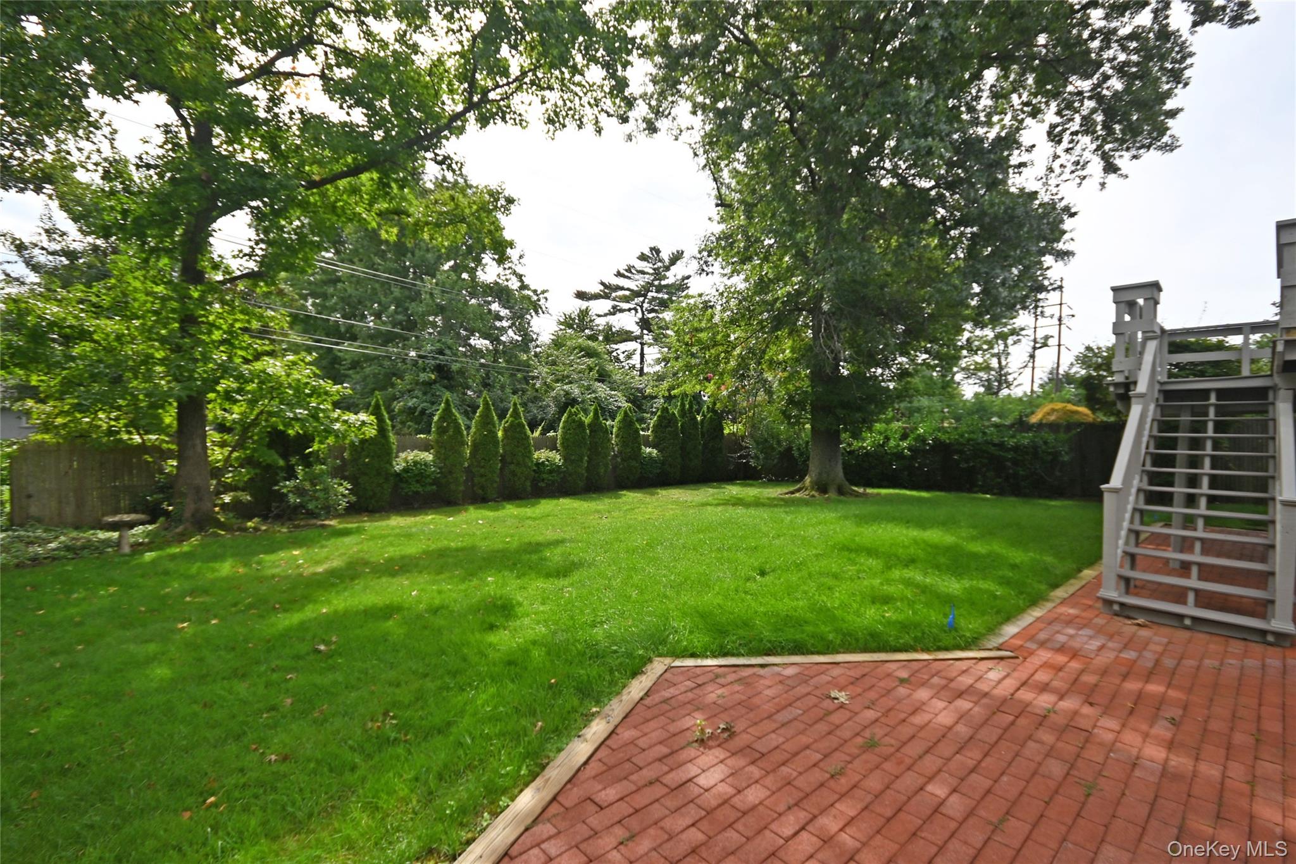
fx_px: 540
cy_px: 432
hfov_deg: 100.4
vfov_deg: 77.3
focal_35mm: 15
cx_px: 648
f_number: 6.3
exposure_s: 1/320
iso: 100
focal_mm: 10
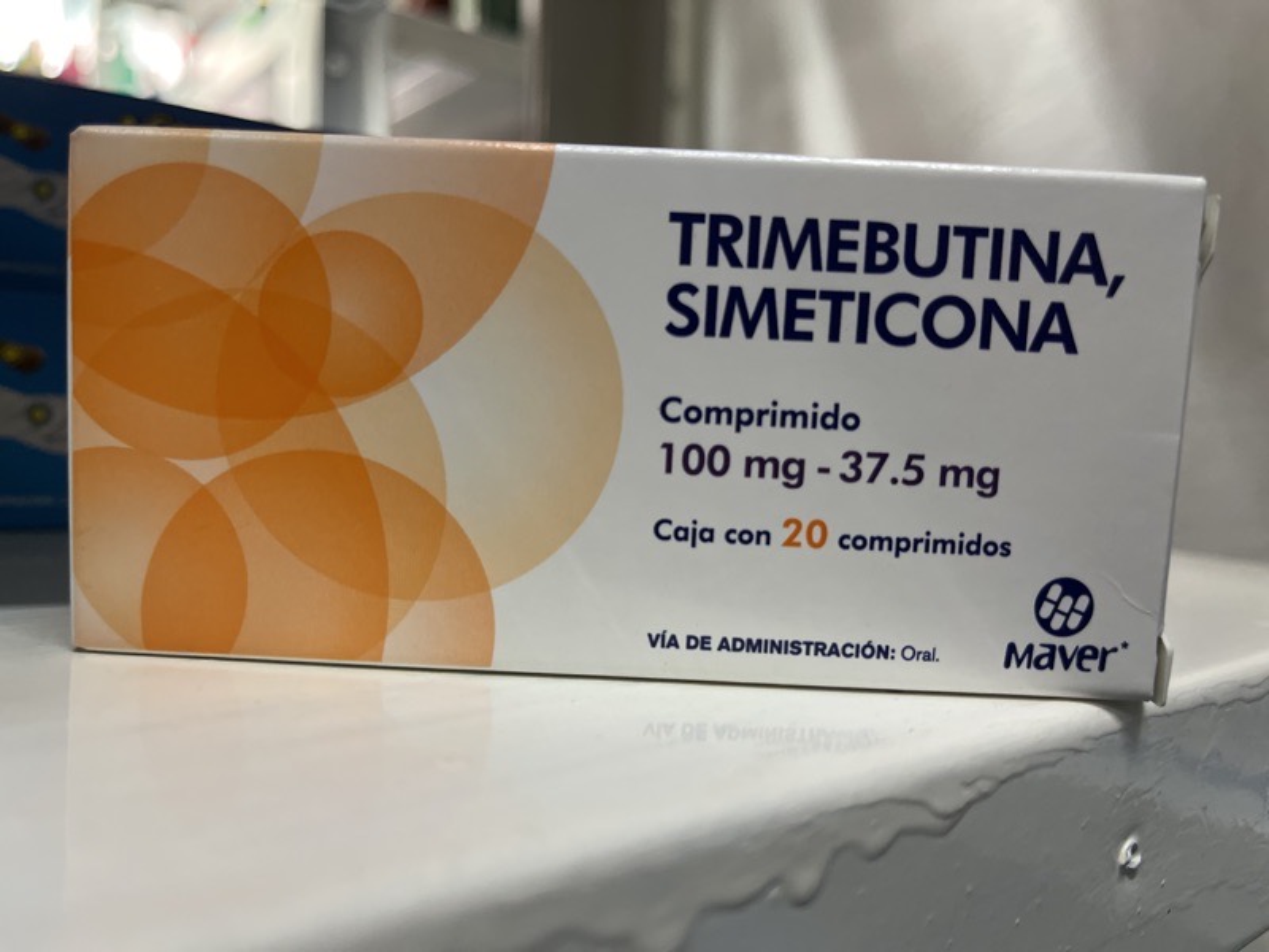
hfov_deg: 67.3
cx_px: 634
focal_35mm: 26
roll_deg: -3.0
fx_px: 953
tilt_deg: -5.0
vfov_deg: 53.1
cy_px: 476
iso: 250
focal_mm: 5.1
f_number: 1.6
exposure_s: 1/60
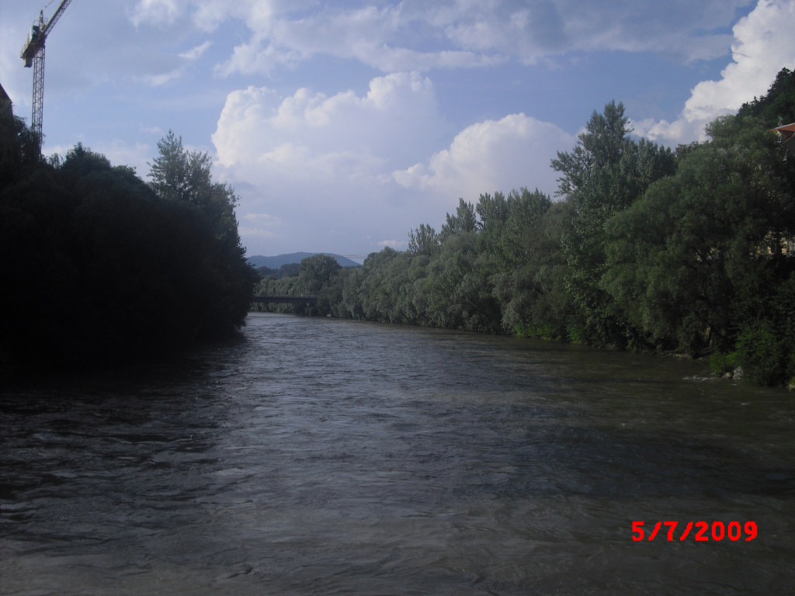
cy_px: 298
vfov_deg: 37.7
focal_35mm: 38
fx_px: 873
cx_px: 398
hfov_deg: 49.0
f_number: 5.6
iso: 64
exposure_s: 1/400
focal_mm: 6.2
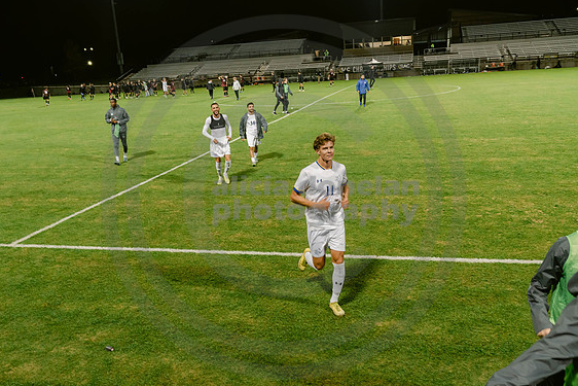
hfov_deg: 58.7
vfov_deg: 41.1
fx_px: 514
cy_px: 197
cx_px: 284
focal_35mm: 32
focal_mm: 31
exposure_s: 1/100
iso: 2000
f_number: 5.6
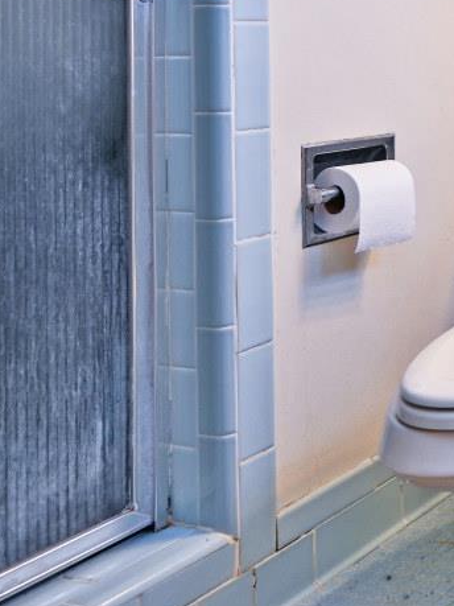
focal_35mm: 44
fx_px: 770
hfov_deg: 18.4
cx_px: 942
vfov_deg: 39.0
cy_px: 28
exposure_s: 1/60
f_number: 4
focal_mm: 14
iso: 250
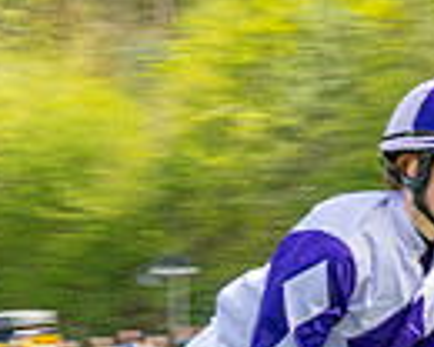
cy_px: 863
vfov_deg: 2.5
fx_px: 7797
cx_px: 221
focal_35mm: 607
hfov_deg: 3.2
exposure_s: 1/160
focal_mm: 70
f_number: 9
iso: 100
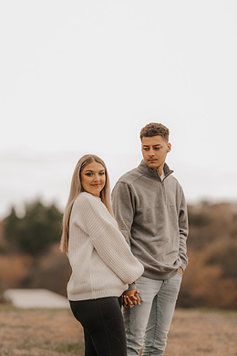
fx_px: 1195
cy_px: 152
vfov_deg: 16.9
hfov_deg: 11.3
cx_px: 111
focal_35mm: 121
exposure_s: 1/1000
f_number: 1.8
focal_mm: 105
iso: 160
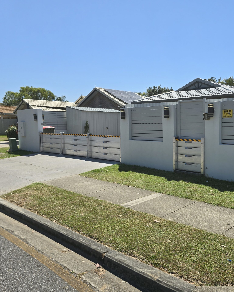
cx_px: 188
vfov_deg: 58.8
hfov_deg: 46.0
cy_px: 146
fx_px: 260
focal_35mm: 30
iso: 12
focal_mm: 6.3
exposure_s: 1/970
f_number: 1.7
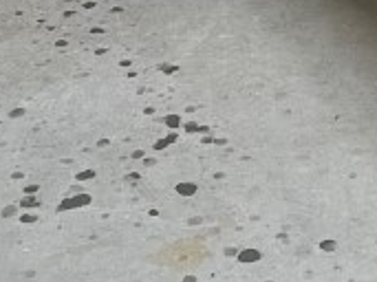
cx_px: 463
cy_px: -205
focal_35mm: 156
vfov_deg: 9.1
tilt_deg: -22.5
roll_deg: -2.1
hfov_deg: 12.4
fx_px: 1698
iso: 125
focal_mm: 5.1
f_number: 1.6
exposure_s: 1/82
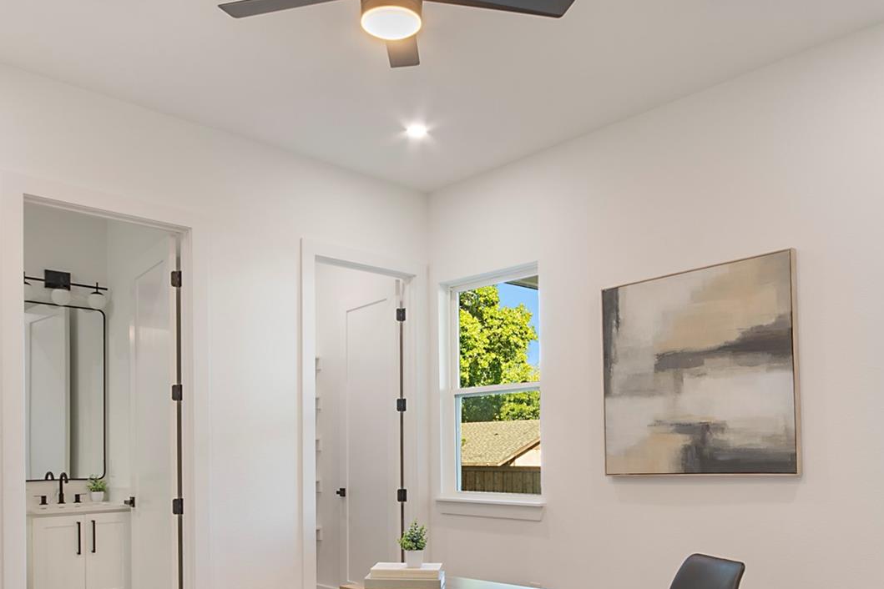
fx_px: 712
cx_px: 427
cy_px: 442
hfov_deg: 63.6
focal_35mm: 29
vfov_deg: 43.5
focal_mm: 10
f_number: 11
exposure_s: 1/13
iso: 100
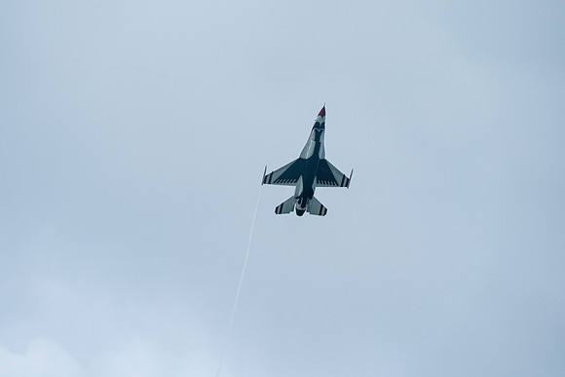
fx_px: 6279
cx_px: 282
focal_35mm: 400
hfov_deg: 5.2
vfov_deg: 3.4
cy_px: 188
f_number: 14
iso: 640
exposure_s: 1/1250
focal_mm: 400
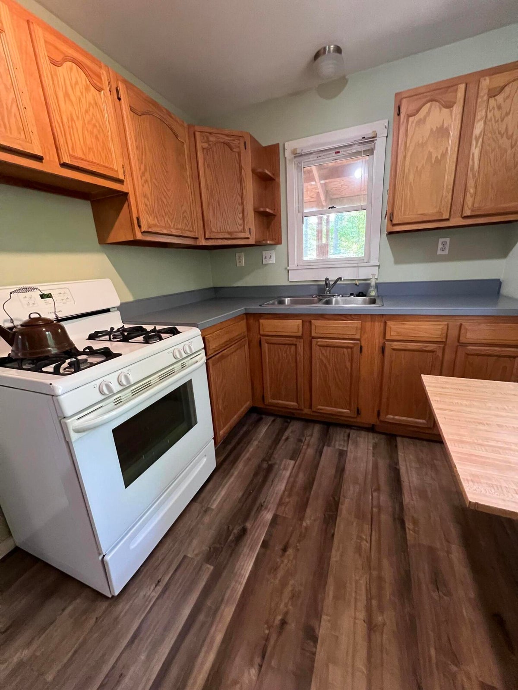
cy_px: 345
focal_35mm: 13
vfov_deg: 106.2
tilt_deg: -15.0
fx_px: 259
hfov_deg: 89.9
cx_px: 259
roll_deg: +4.8
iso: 800
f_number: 1.8
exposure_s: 1/60
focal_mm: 1.57
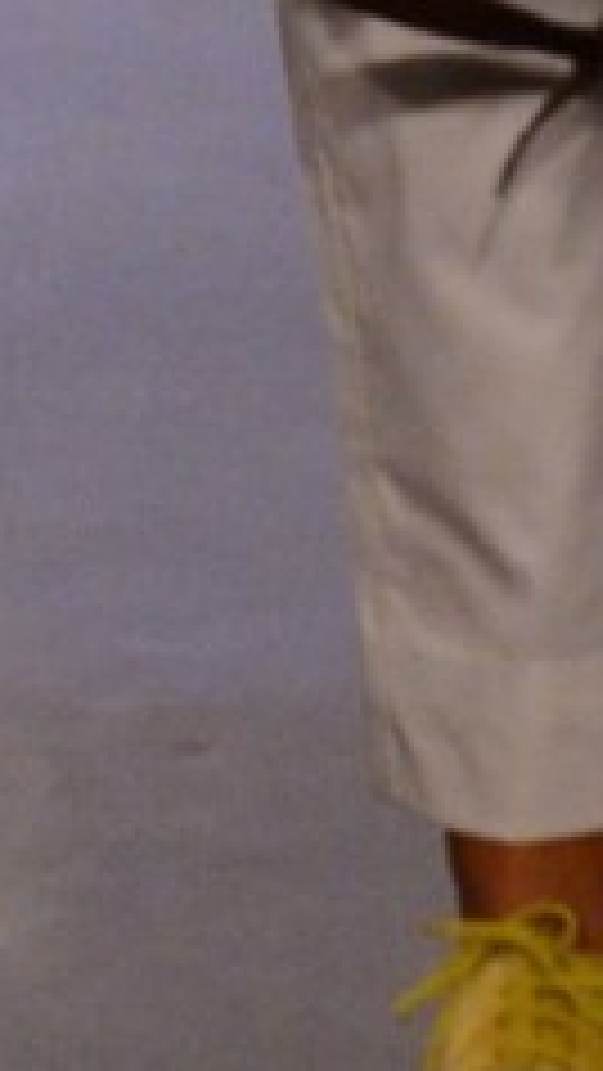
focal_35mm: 338
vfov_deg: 6.1
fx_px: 9601
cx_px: -392
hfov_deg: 3.6
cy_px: -1624
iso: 1600
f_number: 4.5
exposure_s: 1/320
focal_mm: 32
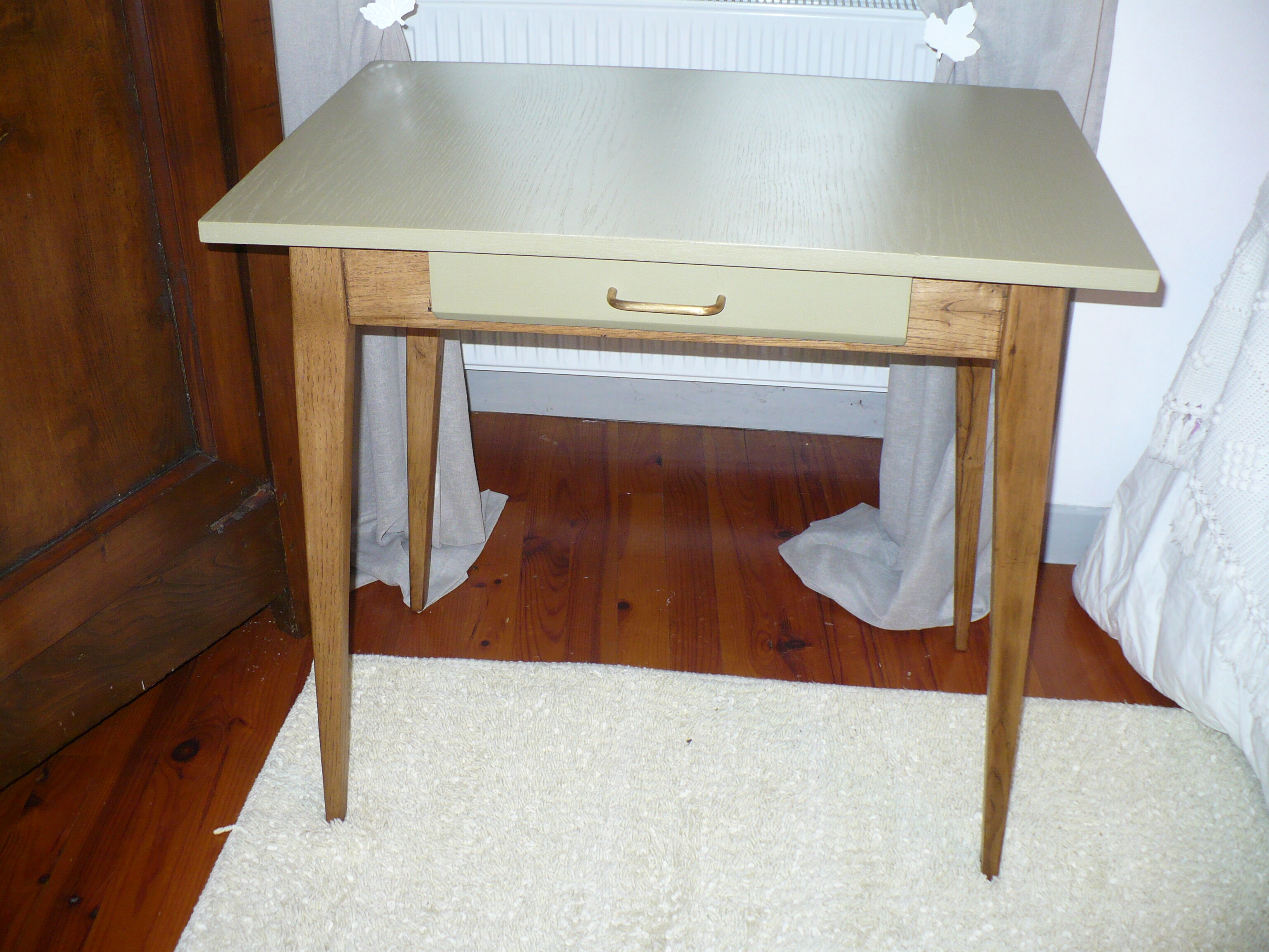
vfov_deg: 38.7
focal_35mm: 37
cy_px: 476
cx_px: 634
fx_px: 1356
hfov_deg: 50.1
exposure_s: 1/30
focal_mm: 6.1
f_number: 2.8
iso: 125
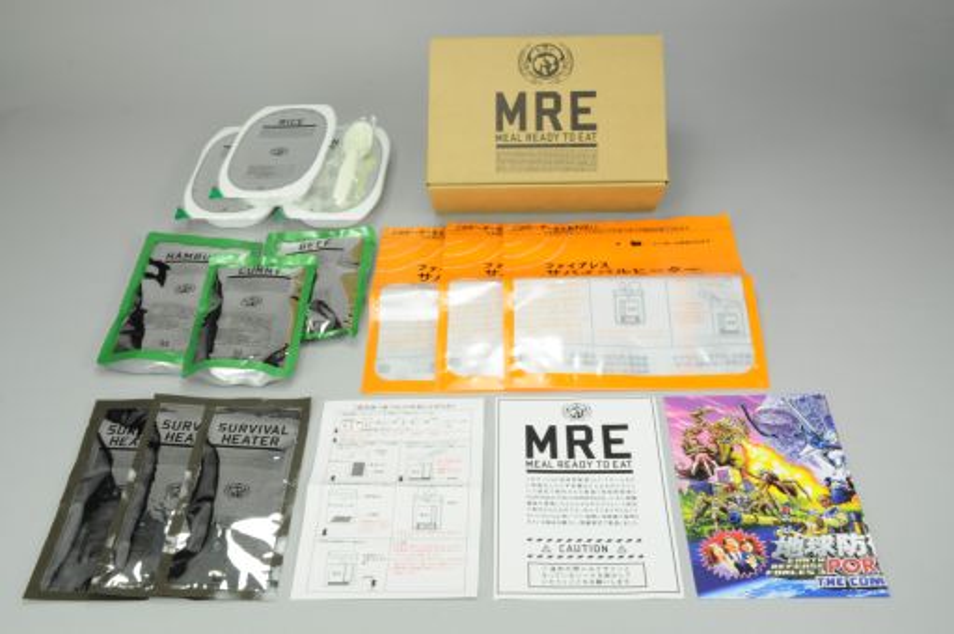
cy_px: 317
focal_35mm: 36
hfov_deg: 53.2
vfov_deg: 36.8
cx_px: 477
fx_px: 953
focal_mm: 24
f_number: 18
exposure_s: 1/2.5
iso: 200
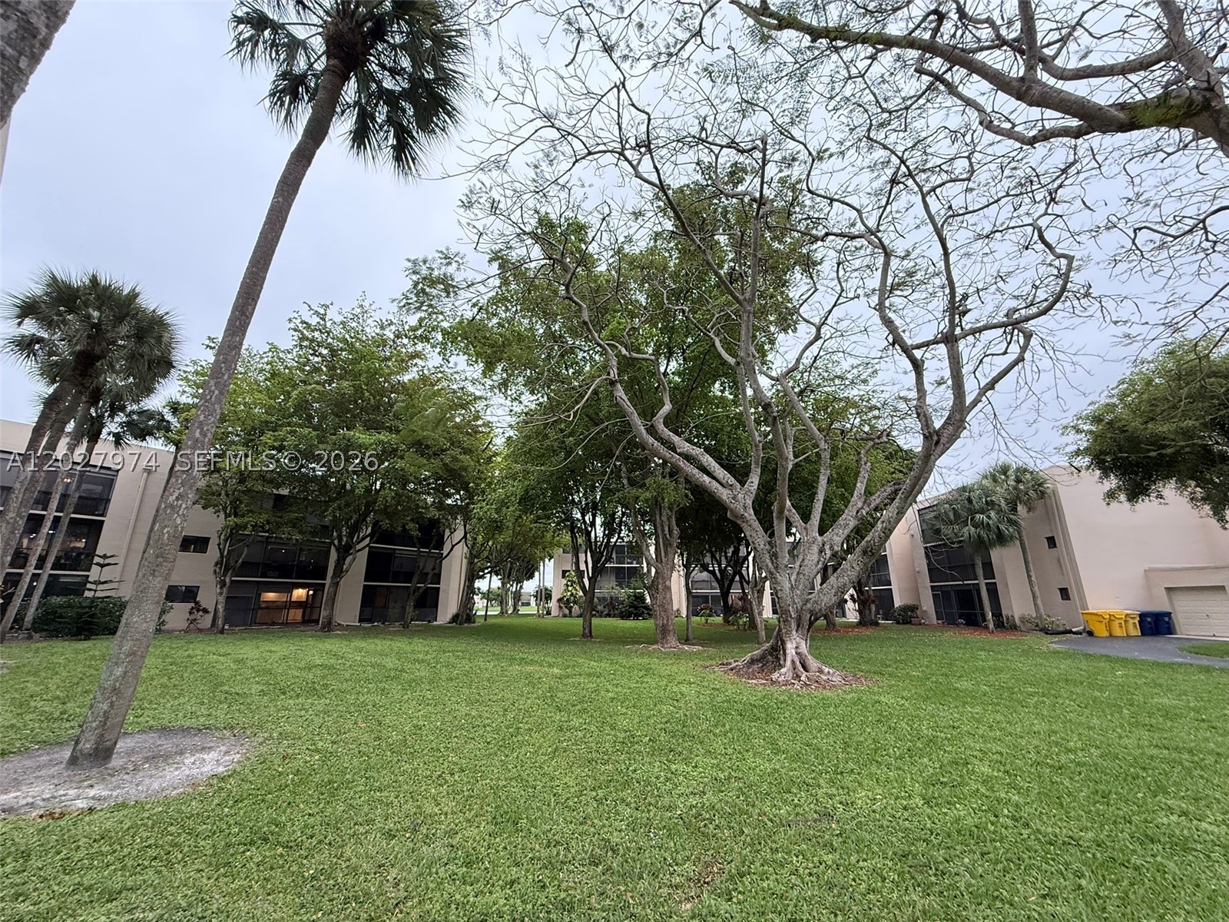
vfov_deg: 85.7
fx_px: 497
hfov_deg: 102.1
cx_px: 614
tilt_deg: +16.8
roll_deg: -0.5
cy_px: 461
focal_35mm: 14
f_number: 2.2
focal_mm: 2.22
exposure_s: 1/99
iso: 200
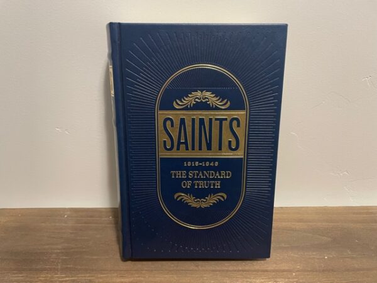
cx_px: 188
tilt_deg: -28.1
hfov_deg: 67.3
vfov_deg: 53.1
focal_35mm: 26
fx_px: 283
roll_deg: +2.2
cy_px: 142
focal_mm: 4.2
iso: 400
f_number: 1.6
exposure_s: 1/60
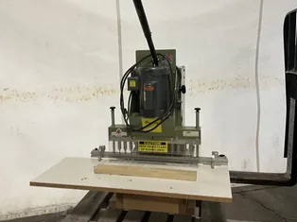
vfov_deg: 38.6
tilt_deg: -9.6
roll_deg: +1.5
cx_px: 143
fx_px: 317
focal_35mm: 37
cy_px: 104
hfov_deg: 50.2
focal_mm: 3
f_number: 1.8
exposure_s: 1/60
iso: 125
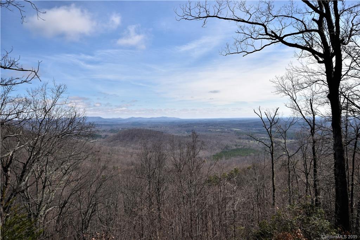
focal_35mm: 30
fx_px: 300
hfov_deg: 61.9
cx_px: 180
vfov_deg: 43.6
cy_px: 120
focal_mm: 20
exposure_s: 1/200
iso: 100
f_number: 10
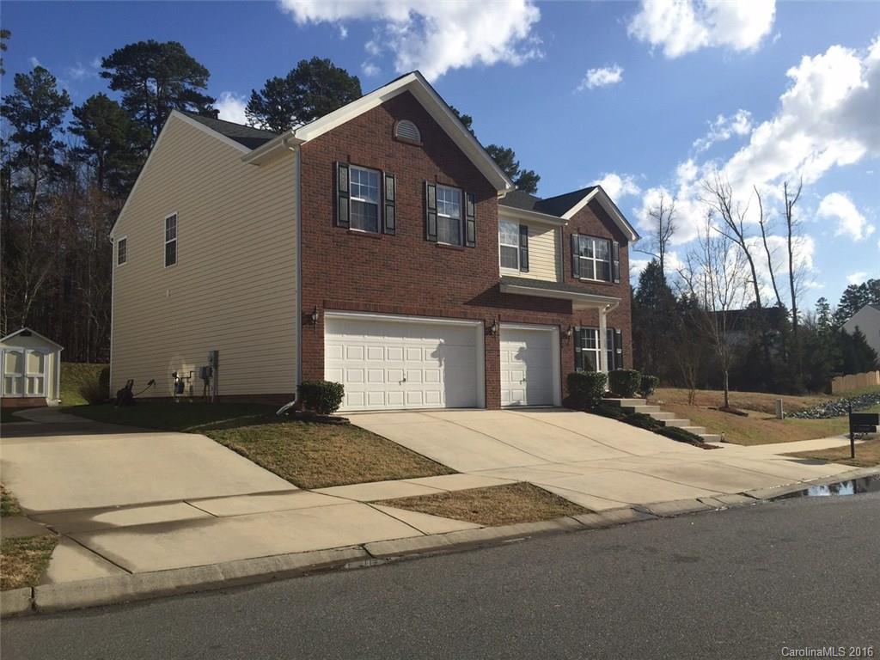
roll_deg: +0.3
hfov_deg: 61.7
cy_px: 330
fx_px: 737
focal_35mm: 29
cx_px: 440
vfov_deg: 48.2
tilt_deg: +5.5
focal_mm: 4.15
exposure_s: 1/2083
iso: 32
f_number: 2.2
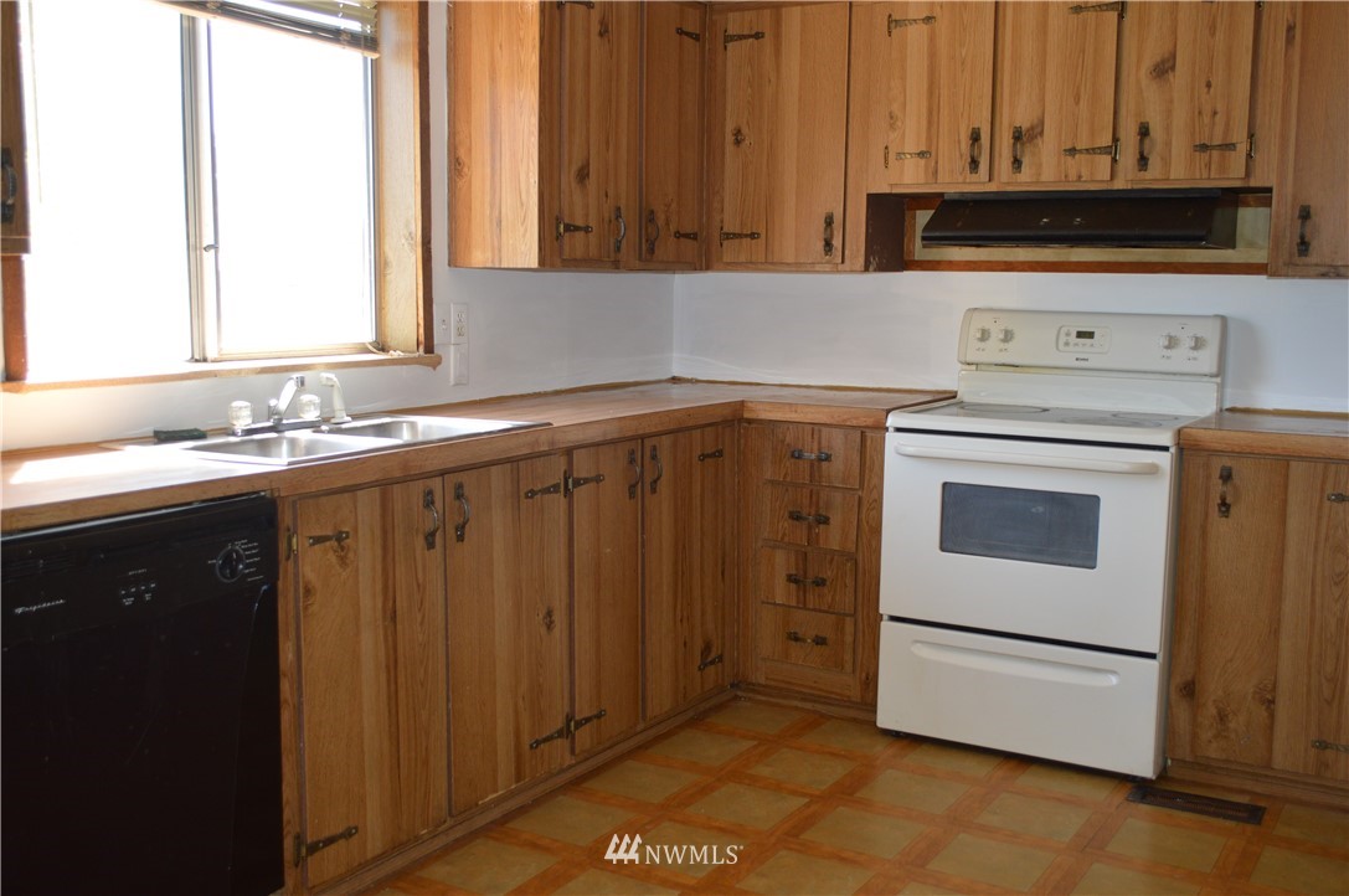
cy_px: 448
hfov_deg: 53.2
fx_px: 1347
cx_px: 674
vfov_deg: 36.8
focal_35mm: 36
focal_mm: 24
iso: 400
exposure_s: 1/80
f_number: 4
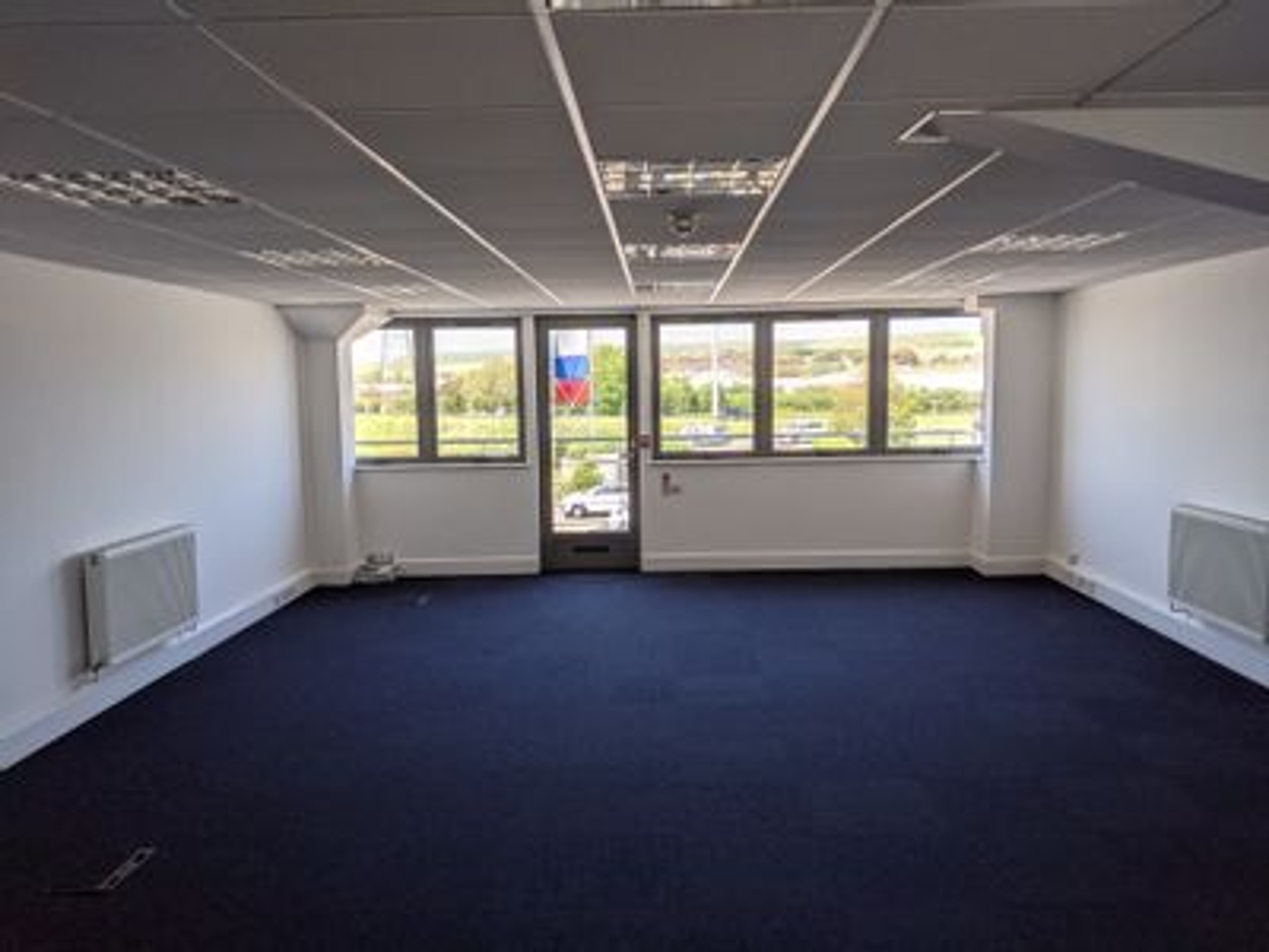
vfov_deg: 51.4
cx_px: 634
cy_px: 476
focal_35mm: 27
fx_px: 990
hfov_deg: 65.3
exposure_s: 1/671
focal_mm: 4.44
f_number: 1.8
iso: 64
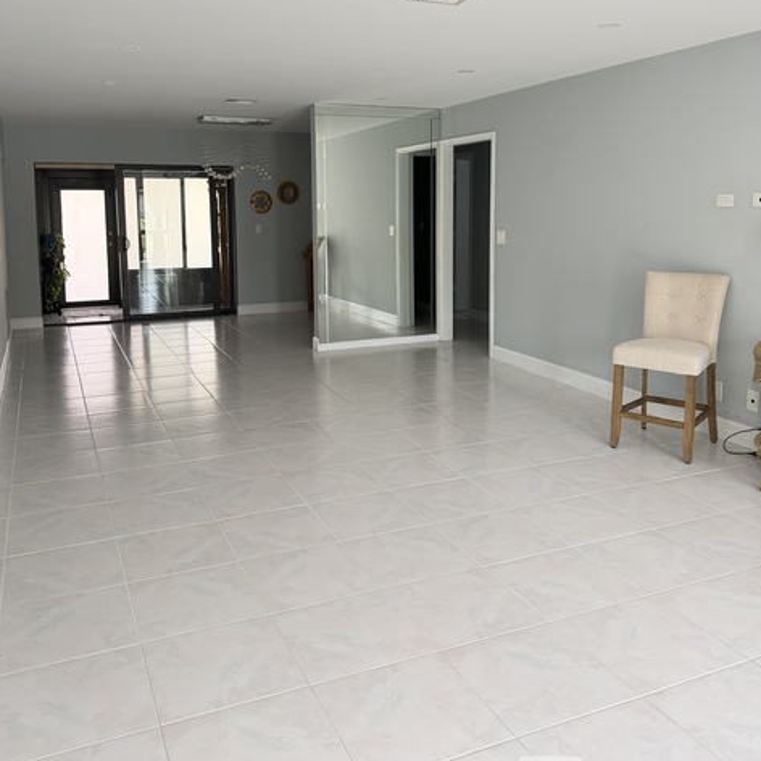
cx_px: 376
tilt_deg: -5.6
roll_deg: +0.4
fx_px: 746
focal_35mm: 30
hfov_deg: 54.0
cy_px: 283
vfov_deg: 53.4
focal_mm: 6.76
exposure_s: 1/112
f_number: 1.78
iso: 200
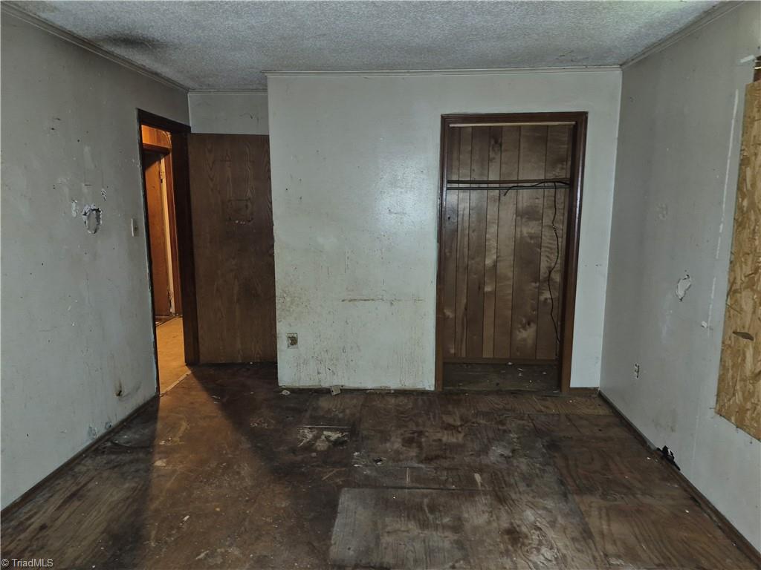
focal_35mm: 23
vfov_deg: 58.9
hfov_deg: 73.9
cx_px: 380
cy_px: 285
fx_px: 506
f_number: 1.8
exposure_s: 1/10
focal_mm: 5.4
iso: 160
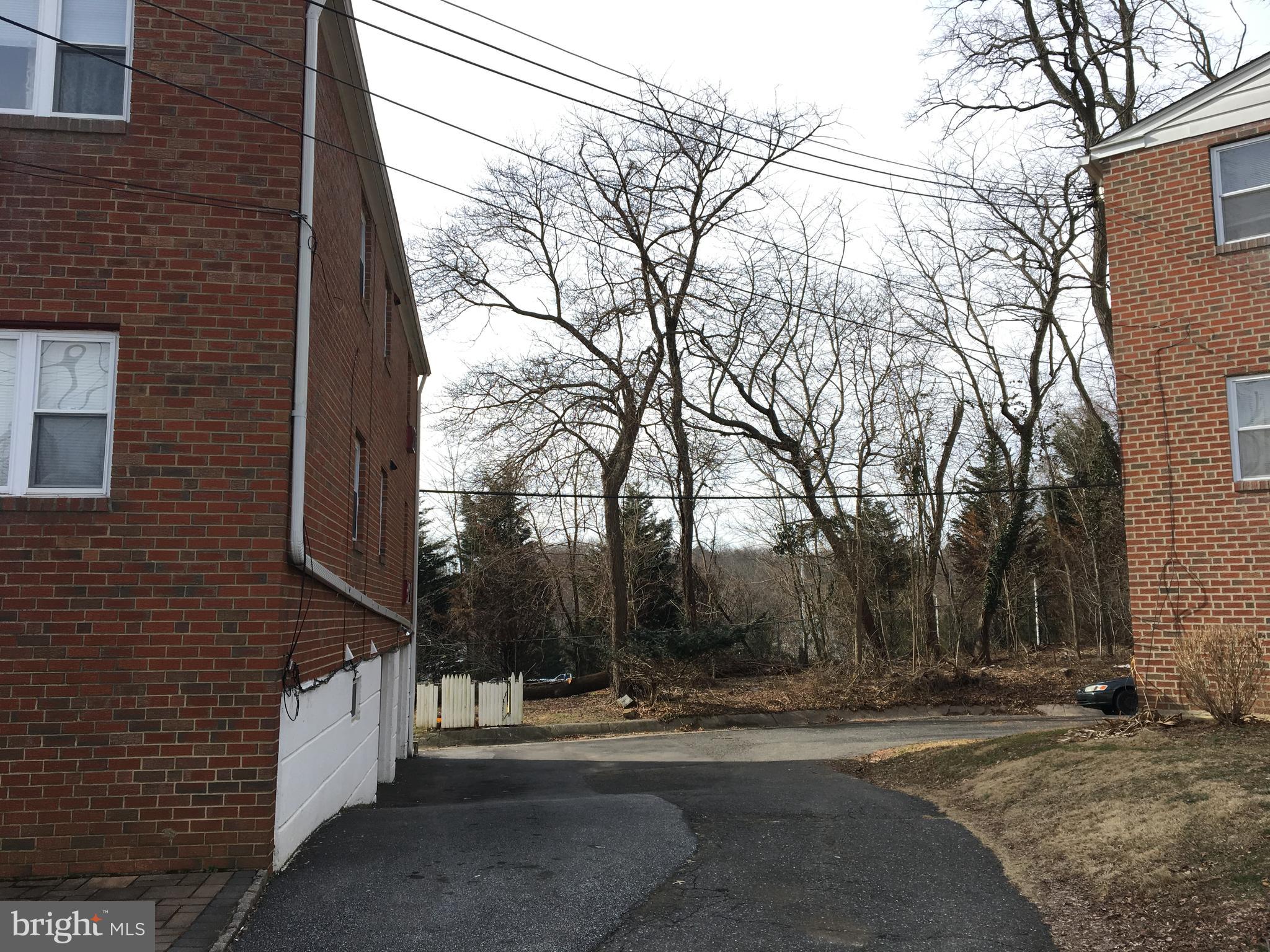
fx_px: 1064
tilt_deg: +7.4
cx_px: 635
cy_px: 476
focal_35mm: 29
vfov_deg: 48.2
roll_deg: -0.6
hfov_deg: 61.7
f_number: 2.2
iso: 25
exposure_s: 1/668
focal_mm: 4.15
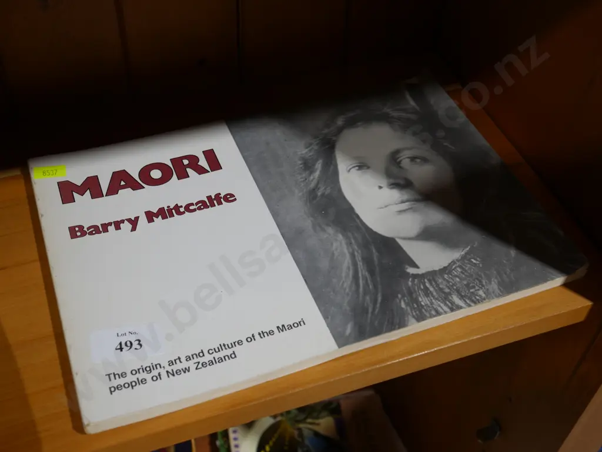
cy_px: 226
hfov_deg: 44.8
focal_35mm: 42
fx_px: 731
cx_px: 301
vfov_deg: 34.4
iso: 320
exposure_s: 1/60
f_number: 4.6
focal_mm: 21
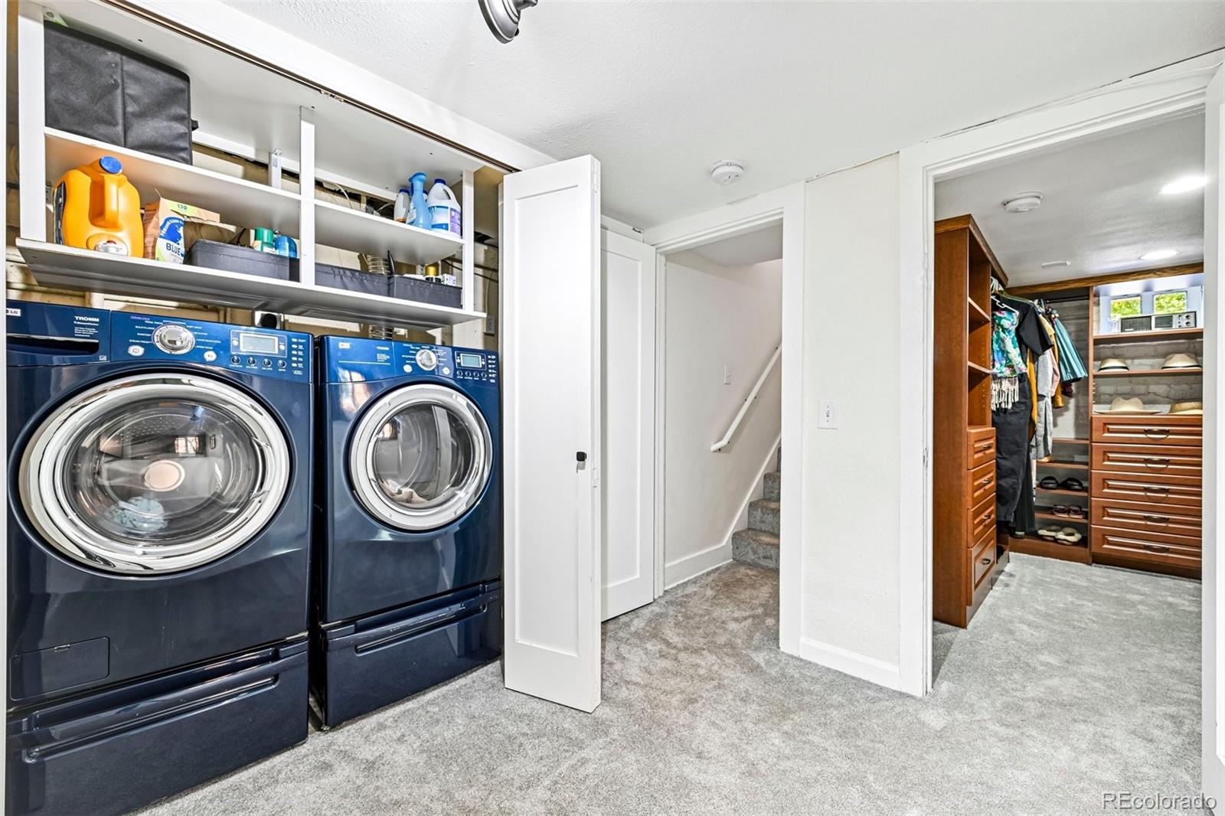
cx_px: 612
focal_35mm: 14
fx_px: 476
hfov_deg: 104.3
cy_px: 408
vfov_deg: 81.2
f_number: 8
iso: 400
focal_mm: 14
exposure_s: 1/8
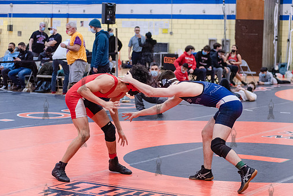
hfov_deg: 22.1
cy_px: 109
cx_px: 158
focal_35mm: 92
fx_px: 749
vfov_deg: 14.9
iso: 4000
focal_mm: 80
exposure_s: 1/400
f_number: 3.5
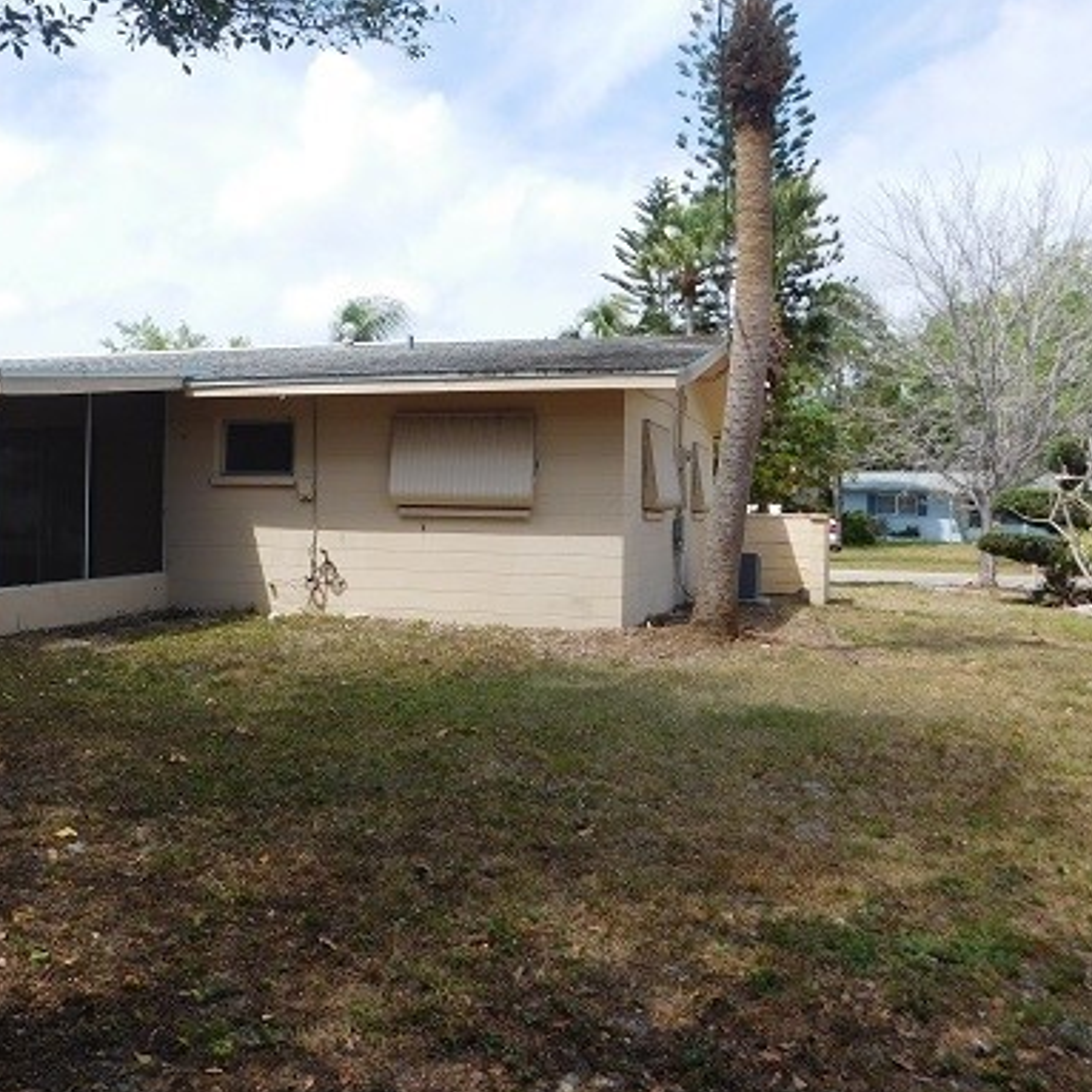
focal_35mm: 34
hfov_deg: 48.2
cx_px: 442
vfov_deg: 48.4
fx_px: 1213
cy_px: 488
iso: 125
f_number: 3
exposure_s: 1/1250
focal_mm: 4
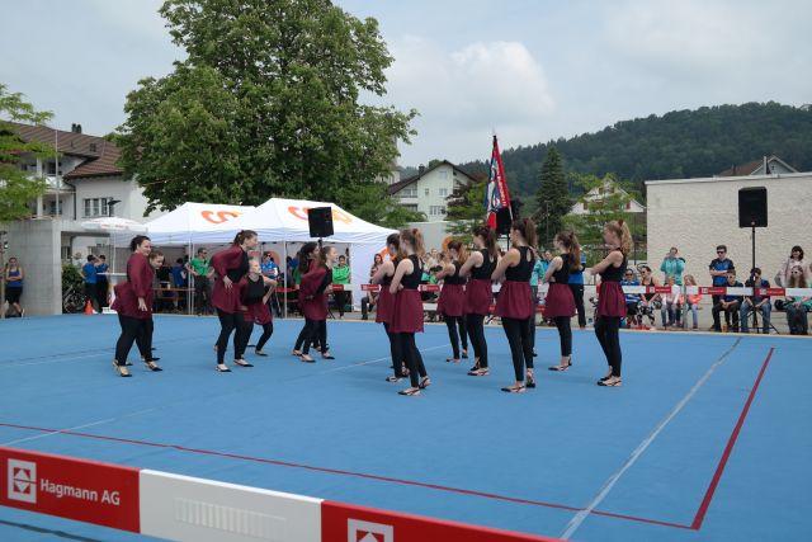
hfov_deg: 57.2
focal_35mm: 33
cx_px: 406
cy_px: 271
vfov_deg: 40.0
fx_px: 744
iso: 100
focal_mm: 22
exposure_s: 1/320
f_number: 7.1
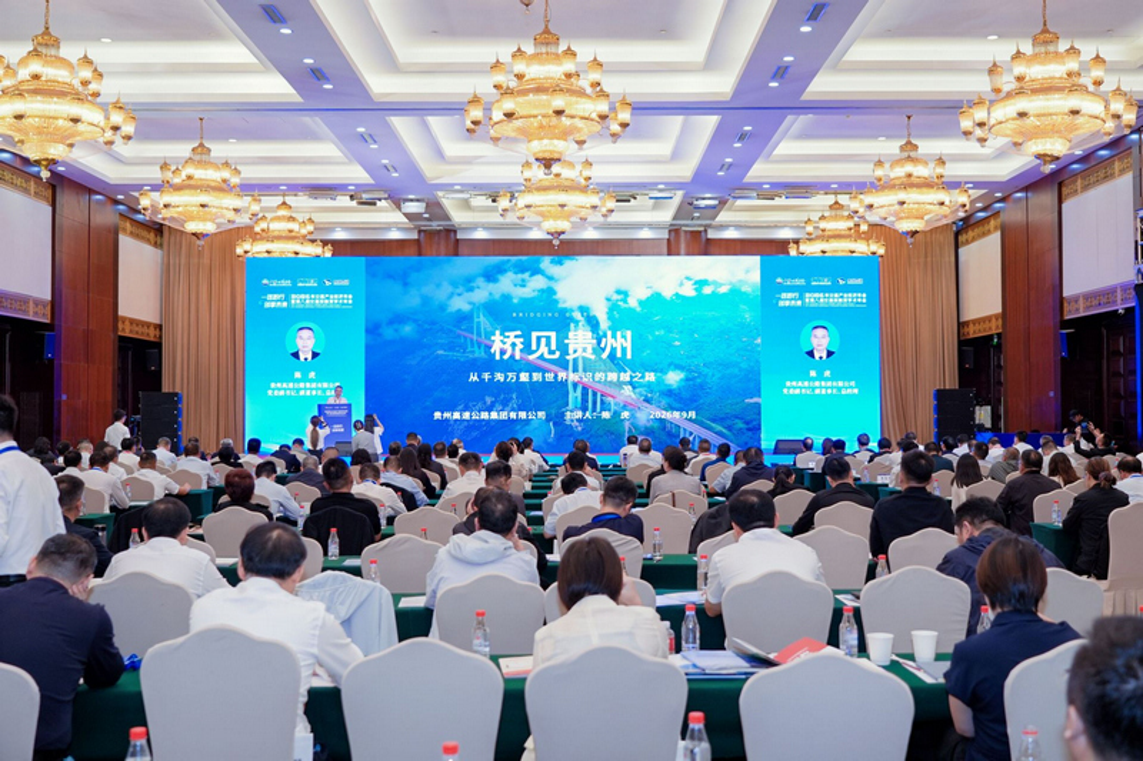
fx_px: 1270
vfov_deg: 33.4
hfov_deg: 48.5
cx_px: 572
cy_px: 380
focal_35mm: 40
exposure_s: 1/125
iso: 500
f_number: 4
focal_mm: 40
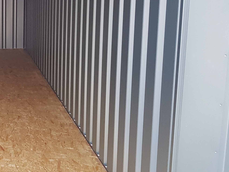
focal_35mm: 62
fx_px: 410
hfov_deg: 27.7
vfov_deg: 23.6
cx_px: -39
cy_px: 63
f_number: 1.7
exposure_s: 1/60
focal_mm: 4.2
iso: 200
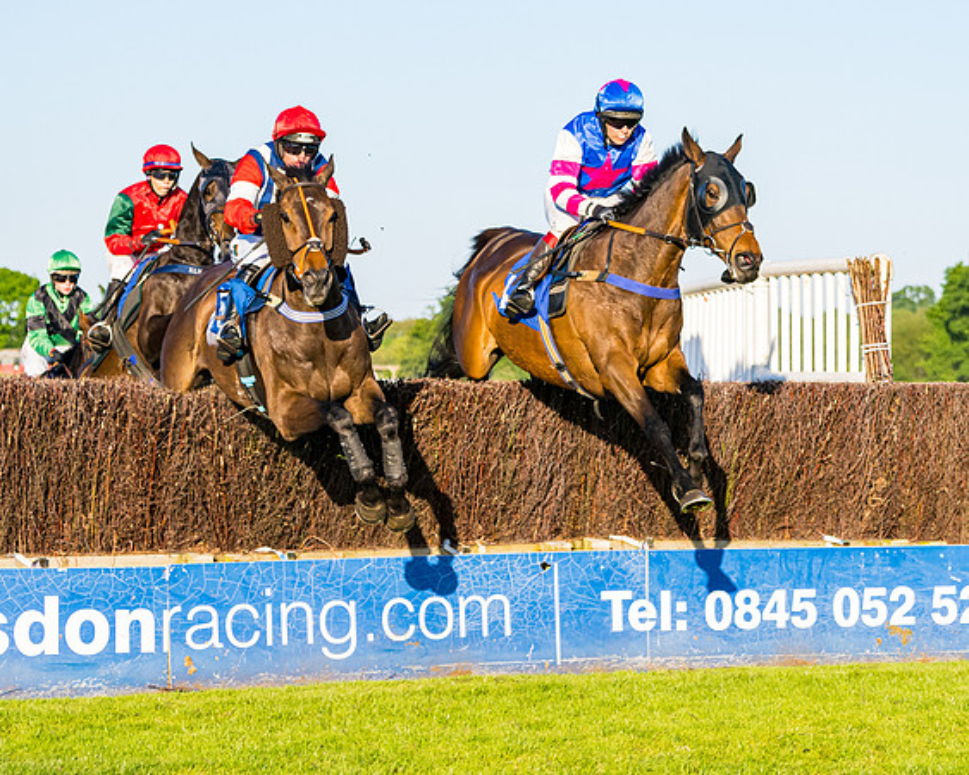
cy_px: 383
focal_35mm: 140
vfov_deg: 11.0
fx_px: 4004
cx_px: 717
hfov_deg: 13.8
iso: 400
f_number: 4
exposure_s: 1/2500
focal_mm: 70
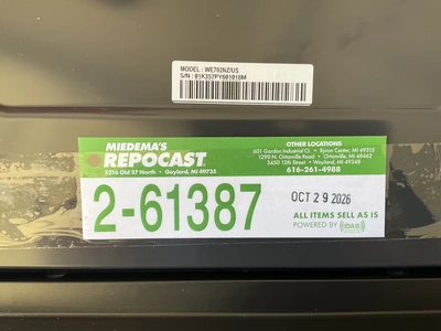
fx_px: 369
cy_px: 166
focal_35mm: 29
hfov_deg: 61.7
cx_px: 220
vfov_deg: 48.2
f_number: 1.8
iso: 64
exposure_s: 1/122
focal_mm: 3
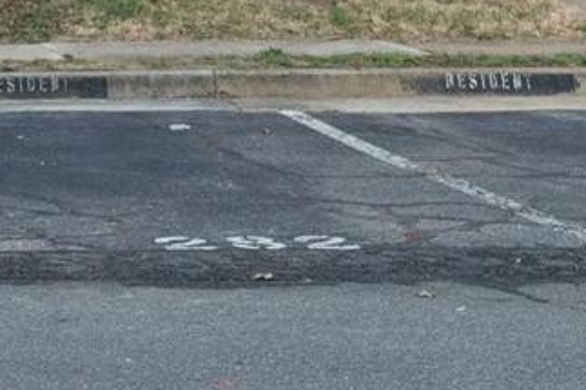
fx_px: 2538
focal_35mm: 156
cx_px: -421
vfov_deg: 8.4
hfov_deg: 12.2
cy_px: -386
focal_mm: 35
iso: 1250
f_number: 9
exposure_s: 1/125
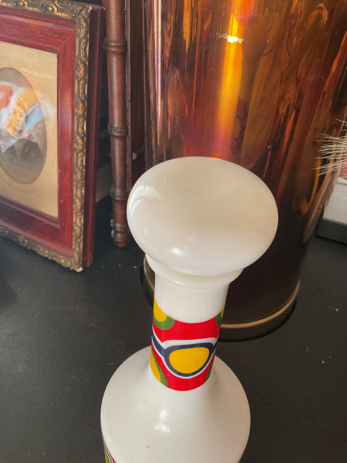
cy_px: 232
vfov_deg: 61.7
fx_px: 388
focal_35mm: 29
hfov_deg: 48.2
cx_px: 174
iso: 200
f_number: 1.8
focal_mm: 3
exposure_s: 1/60
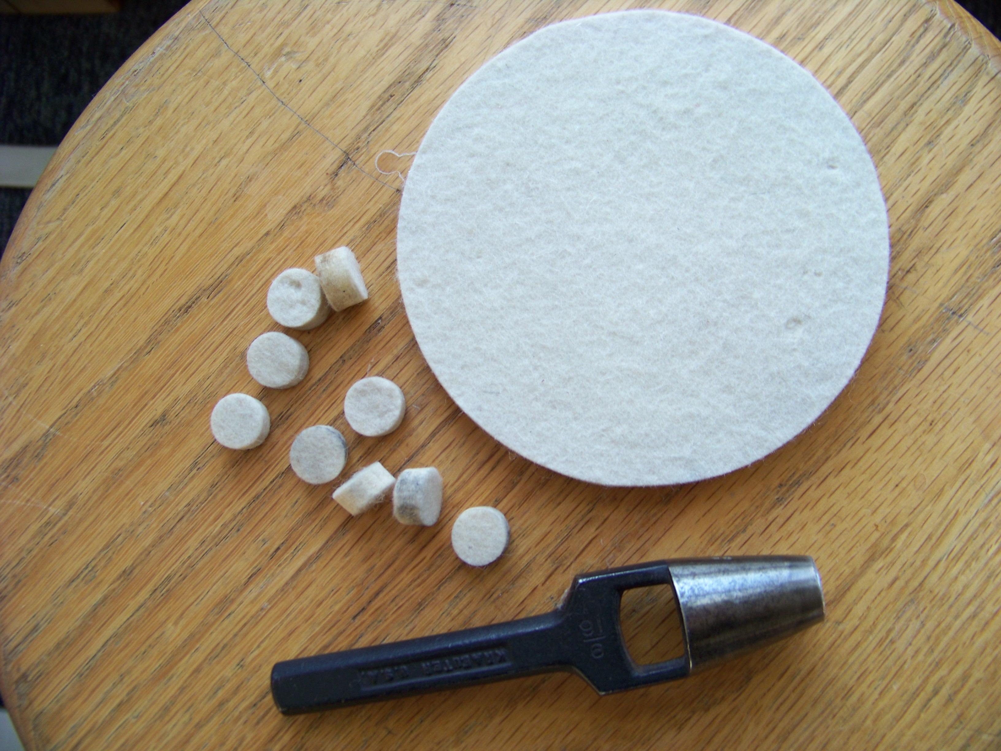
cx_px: 500
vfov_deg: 39.7
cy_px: 376
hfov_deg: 51.4
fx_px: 1041
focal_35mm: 36
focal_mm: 5.85
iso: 66
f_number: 2.8
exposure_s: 1/40
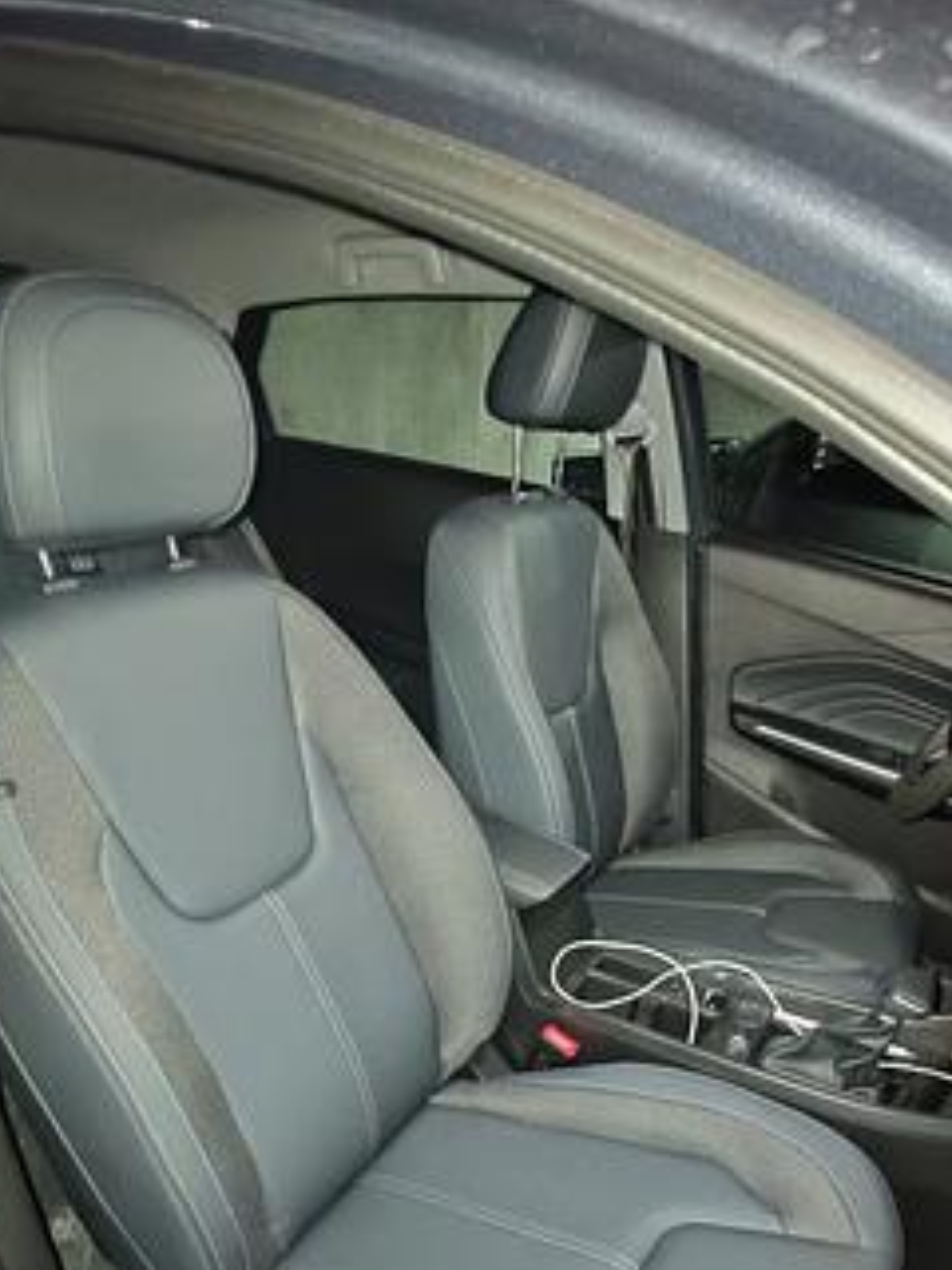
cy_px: 861
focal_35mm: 25
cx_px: 494
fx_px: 917
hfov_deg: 54.9
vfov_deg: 67.2
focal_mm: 1.96
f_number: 2.2
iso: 3200
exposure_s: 1/11
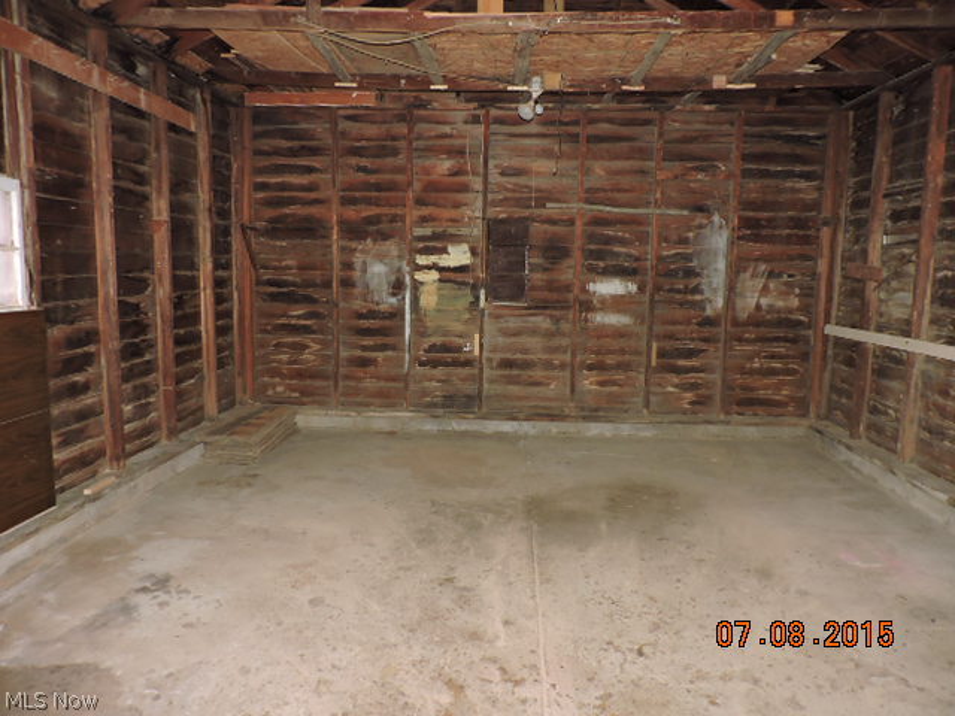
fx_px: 662
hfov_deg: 71.6
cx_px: 478
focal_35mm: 24
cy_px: 358
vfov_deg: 56.8
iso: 400
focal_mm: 4.3
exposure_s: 1/30
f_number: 3
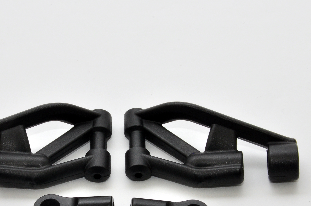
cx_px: 117
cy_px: 148
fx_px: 2234
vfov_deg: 5.3
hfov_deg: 8.0
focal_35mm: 259
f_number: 29
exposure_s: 1/60
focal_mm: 98
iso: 400
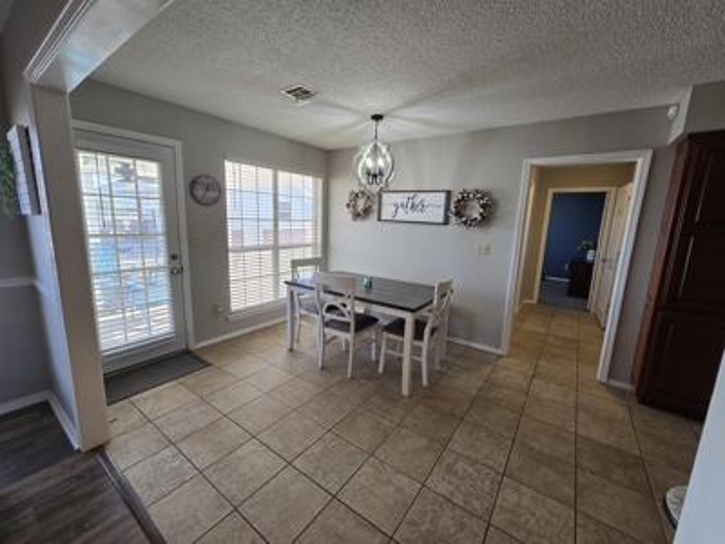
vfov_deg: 89.9
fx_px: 272
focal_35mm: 13
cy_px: 272
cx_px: 362
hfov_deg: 106.2
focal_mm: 2.2
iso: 64
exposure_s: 1/60
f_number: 2.2
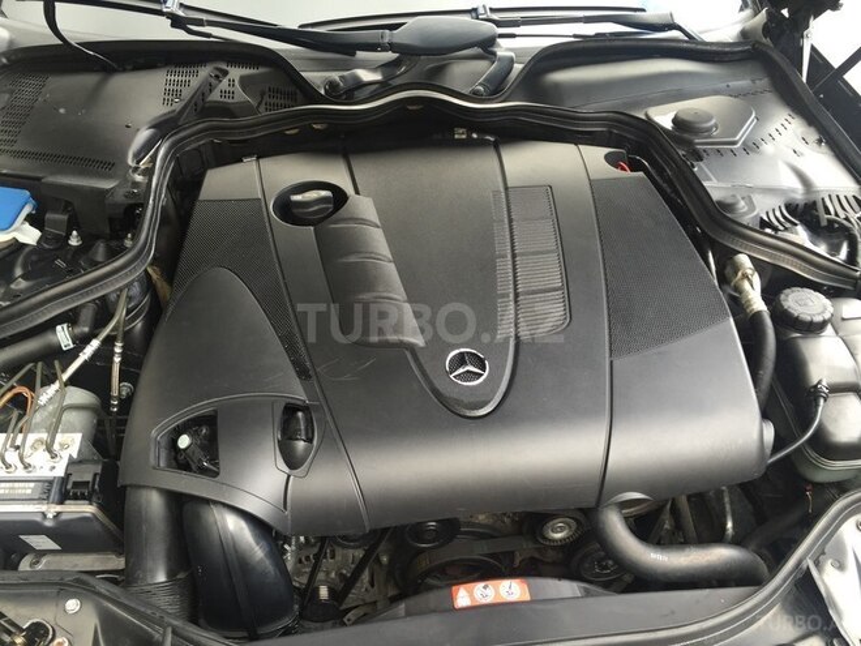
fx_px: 721
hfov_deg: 61.7
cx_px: 430
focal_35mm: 29
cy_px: 323
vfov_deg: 48.2
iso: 40
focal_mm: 4.15
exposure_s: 1/50
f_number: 2.2
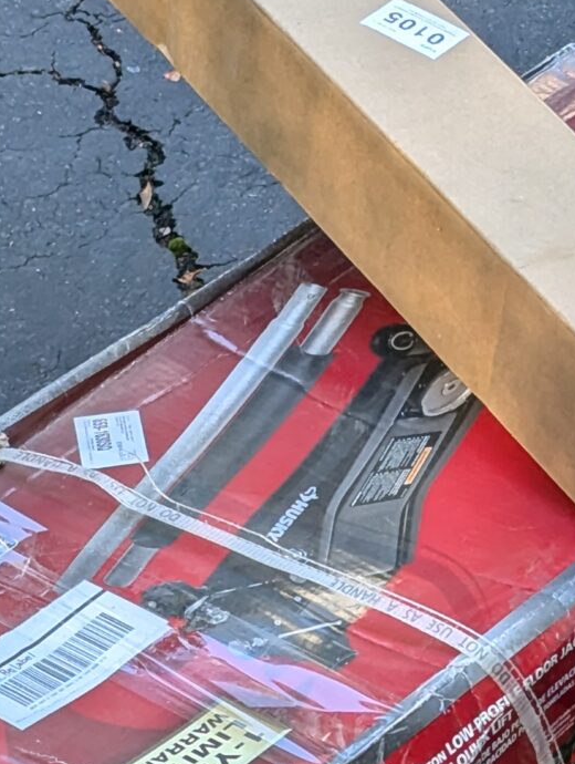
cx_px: 780
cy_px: 452
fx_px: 3930
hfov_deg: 8.2
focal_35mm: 178
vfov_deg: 11.1
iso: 42
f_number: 1.85
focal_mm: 6.81
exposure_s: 1/66.9
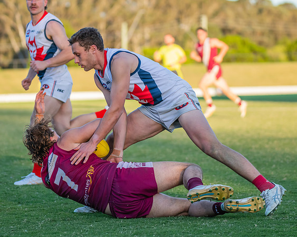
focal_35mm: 212
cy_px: 131
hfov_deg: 9.1
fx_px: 1861
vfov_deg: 7.3
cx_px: 136
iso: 800
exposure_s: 1/1250
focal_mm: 170
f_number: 4.5
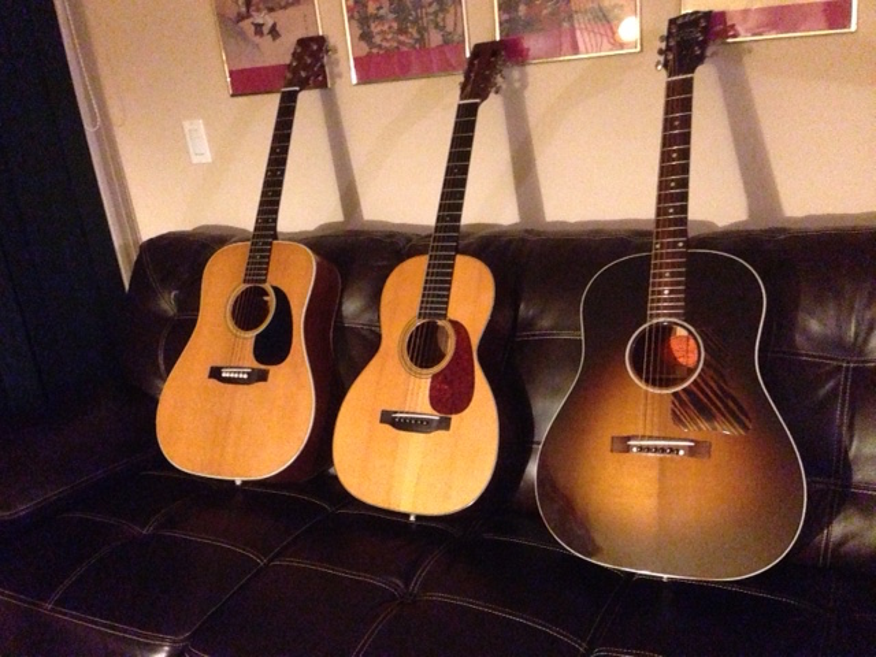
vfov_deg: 42.9
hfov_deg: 55.4
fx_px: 835
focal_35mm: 33
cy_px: 328
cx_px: 438
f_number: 2.4
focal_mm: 4.12
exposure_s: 1/15
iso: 2000
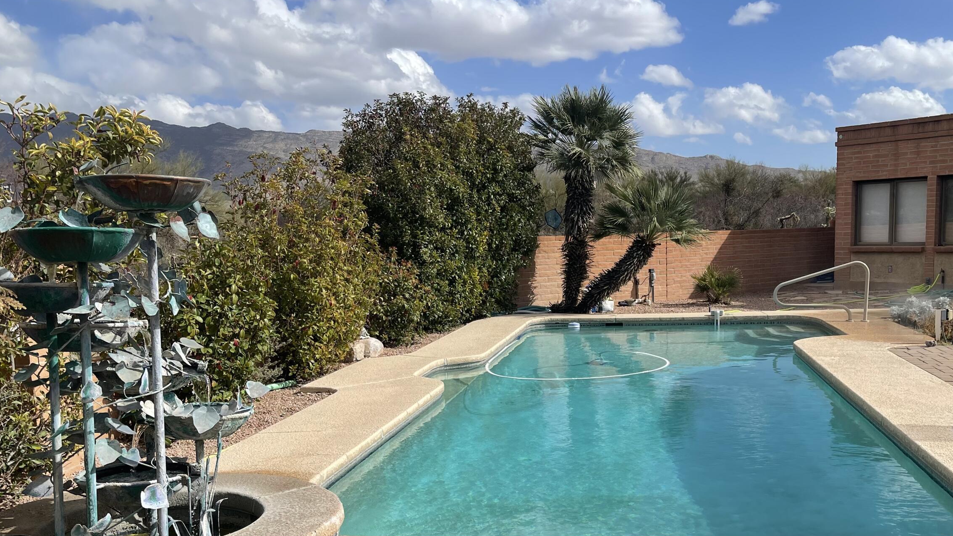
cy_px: 366
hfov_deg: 54.9
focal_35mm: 36
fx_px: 910
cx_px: 570
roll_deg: +0.4
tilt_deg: -8.3
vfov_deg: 32.5
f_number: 1.6
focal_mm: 5.1
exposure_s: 1/4902
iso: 32
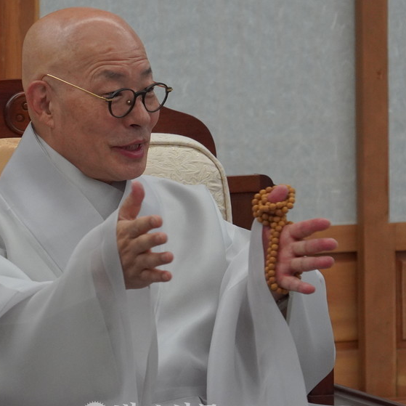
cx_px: 140
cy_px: 208
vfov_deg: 7.0
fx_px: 3340
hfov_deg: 7.0
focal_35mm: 252
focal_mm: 115
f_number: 5.6
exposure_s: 1/200
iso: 3200
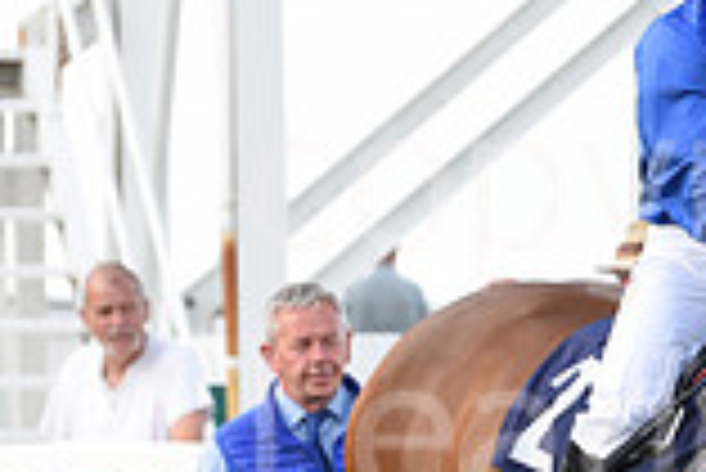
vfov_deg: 2.3
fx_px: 11581
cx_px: 836
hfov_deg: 3.5
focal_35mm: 590
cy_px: 470
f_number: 5.6
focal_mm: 160
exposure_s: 1/500
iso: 800
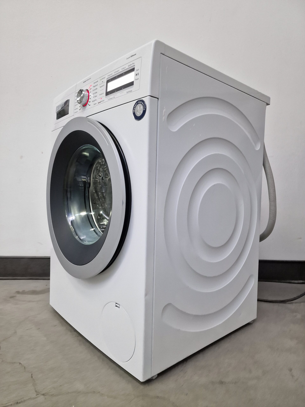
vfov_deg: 73.9
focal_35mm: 23
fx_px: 270
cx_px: 152
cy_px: 204
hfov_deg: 58.9
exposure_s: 1/100
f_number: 1.8
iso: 400
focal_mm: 6.4
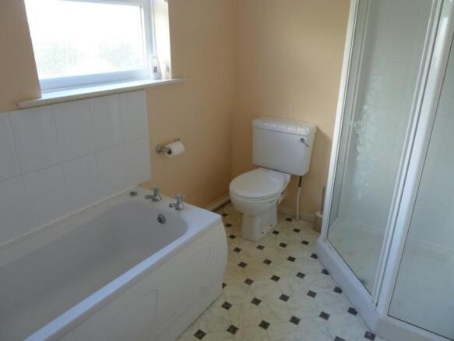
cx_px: 227
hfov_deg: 69.4
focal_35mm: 25
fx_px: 328
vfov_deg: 54.9
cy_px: 170
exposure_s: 1/30
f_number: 3.3
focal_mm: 4.1
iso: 160
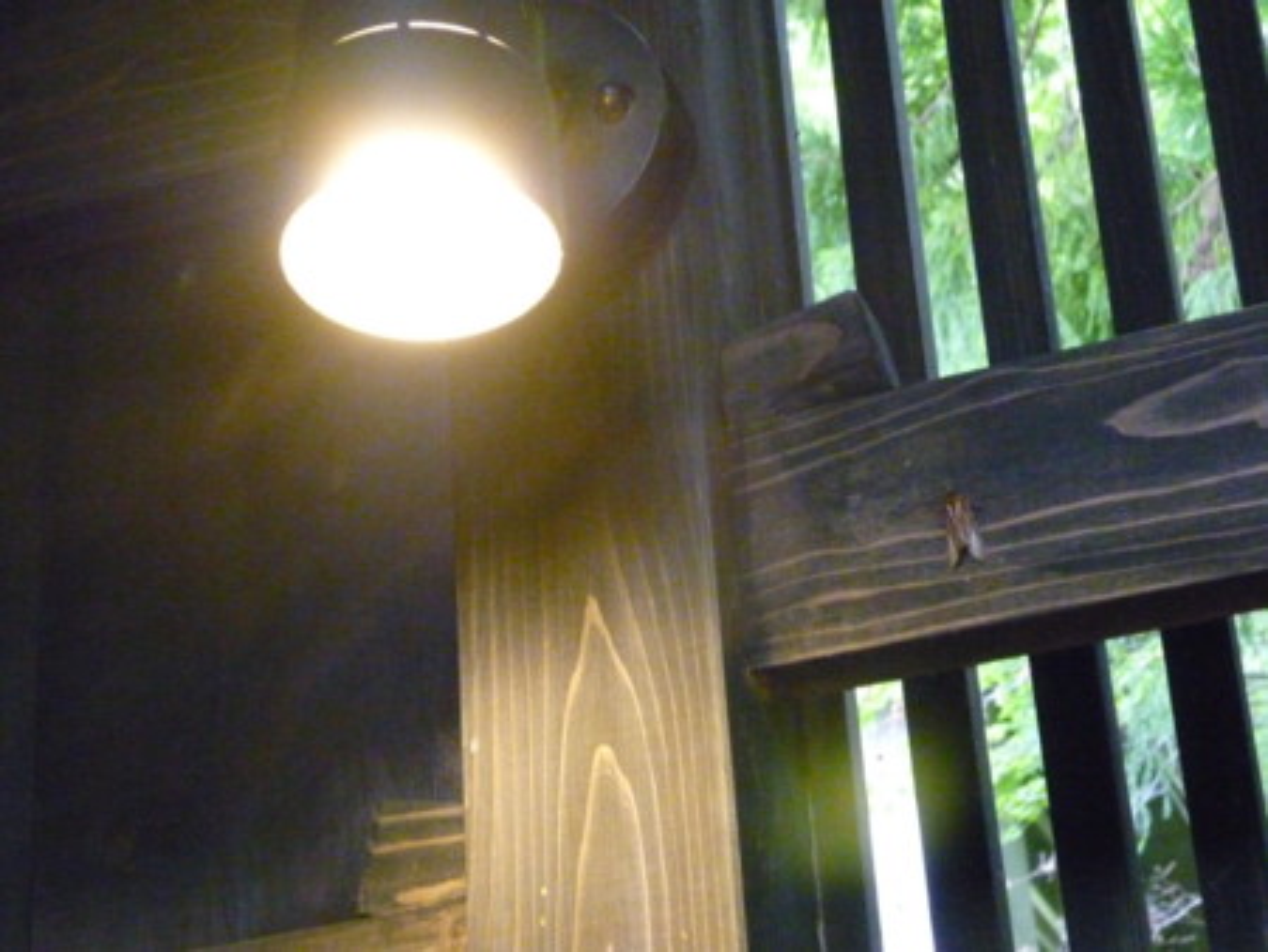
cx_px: 634
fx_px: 3152
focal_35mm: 86
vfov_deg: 17.2
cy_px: 476
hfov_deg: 22.7
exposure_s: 1/15
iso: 1250
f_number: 4.4
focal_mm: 14.2
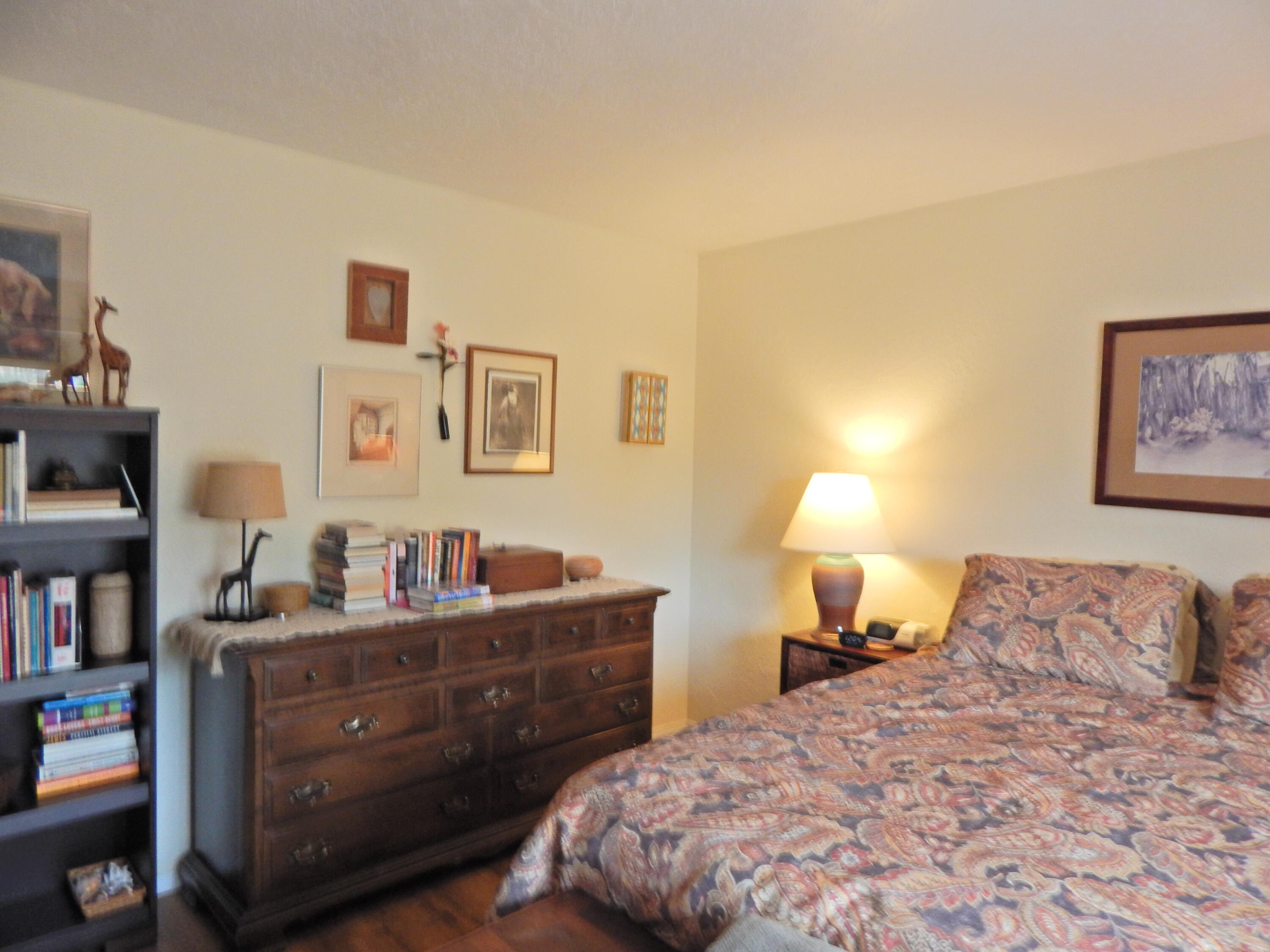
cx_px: 635
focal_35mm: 22
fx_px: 807
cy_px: 476
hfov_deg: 76.4
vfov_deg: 61.1
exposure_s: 1/30
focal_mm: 4
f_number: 3
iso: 220
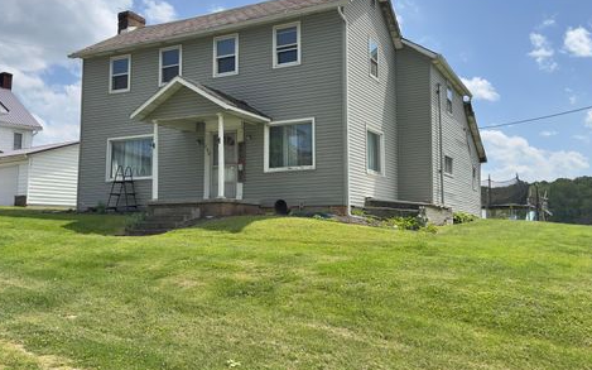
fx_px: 565
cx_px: 299
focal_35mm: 35
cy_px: 160
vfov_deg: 36.2
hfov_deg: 55.3
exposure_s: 1/6849
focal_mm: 6.86
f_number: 1.78
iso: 80
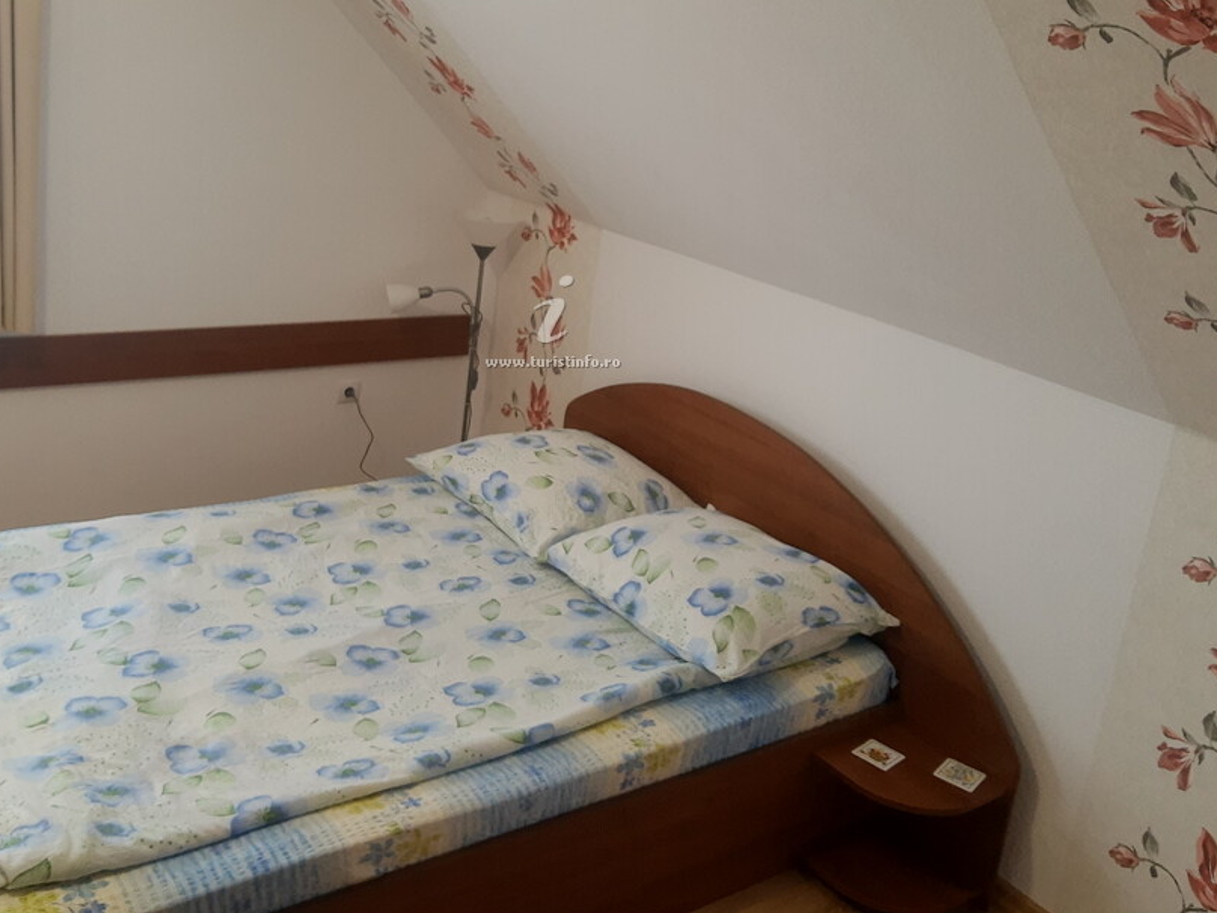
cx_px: 584
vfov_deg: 42.7
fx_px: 1160
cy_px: 350
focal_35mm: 33
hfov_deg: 55.3
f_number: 1.8
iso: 117
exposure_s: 1/50
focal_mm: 3.95
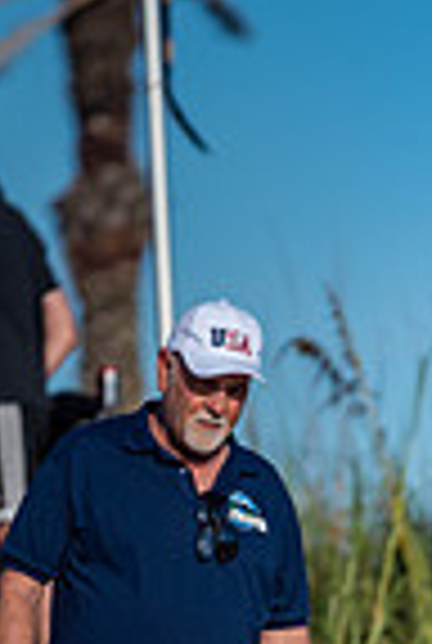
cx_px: 518
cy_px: 712
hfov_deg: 2.2
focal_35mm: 628
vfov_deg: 3.3
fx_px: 11249
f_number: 2.8
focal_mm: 200
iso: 320
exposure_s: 1/4000
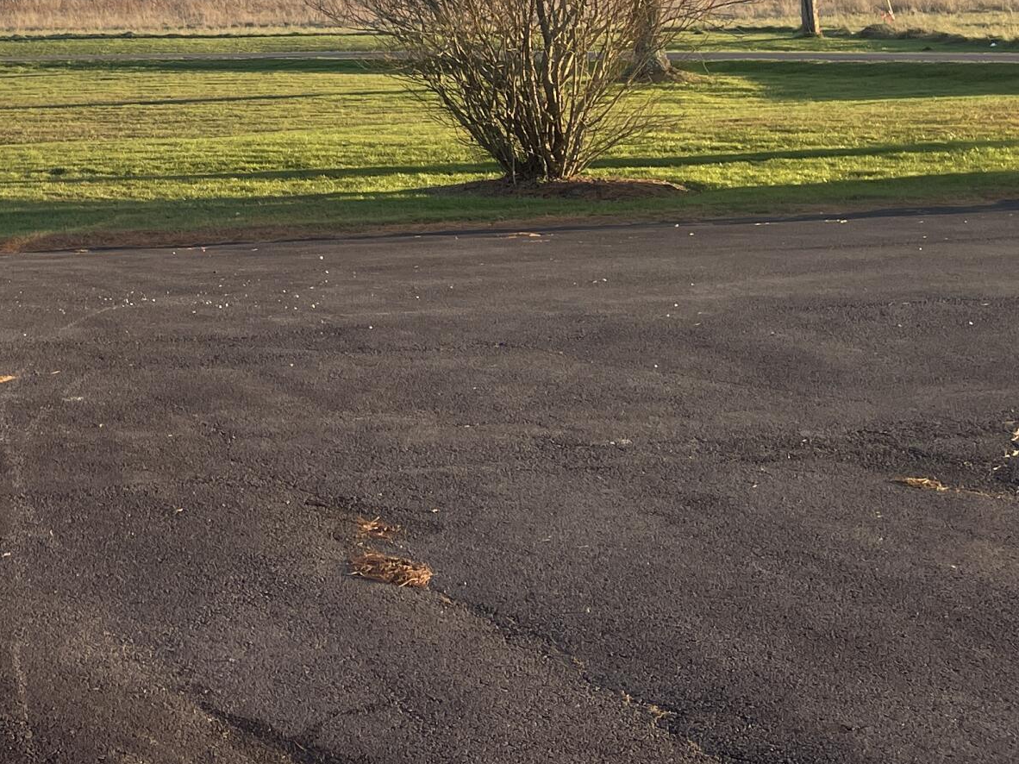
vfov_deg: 20.8
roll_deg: -0.4
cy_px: -151
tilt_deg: +2.9
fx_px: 1942
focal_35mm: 66
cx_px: -88
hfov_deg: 27.1
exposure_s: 1/1048
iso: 32
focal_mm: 5.1
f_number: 1.6
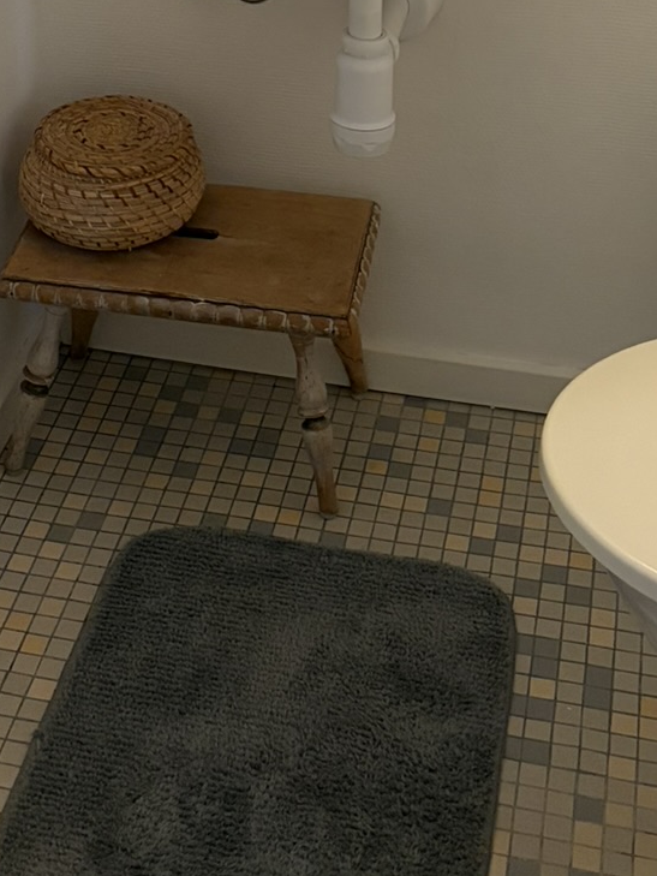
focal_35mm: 73
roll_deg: +0.3
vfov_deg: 24.0
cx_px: 265
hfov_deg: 20.1
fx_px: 1847
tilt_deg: -18.0
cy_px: -204
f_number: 1.6
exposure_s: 1/50
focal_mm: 5.96
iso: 500
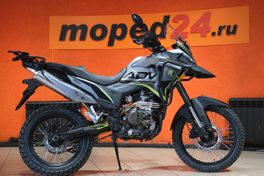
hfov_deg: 36.9
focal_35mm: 54
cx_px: 132
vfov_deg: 25.1
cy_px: 88
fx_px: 396
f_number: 4
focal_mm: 35.8
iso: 1600
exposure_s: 1/100
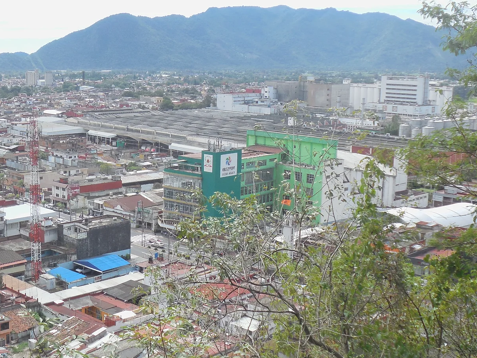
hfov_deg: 34.8
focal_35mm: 54
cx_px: 125
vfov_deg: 27.0
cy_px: 171
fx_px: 744
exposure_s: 1/640
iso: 125
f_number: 3.9
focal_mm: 6
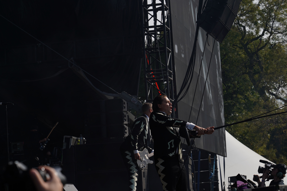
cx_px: 144
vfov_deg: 13.0
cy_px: 96
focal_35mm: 105
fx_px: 837
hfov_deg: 19.5
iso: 100
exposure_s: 1/500
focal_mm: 105
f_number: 8
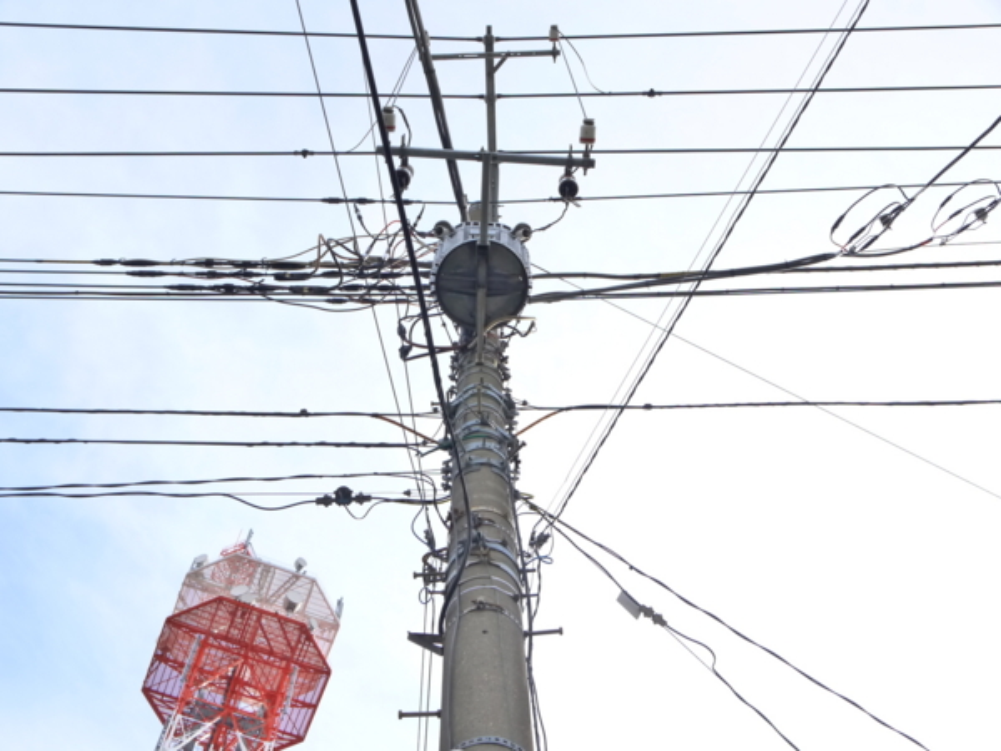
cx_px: 500
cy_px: 376
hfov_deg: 46.8
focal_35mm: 40
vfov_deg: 36.0
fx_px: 1157
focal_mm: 20
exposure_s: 1/250
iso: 640
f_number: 8
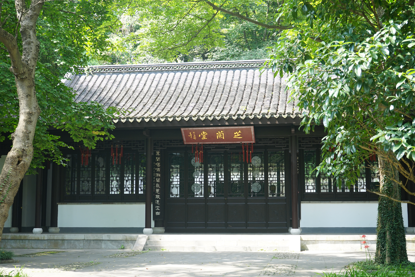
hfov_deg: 36.9
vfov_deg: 25.1
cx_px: 208
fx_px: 622
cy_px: 138
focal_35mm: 54
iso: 320
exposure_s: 1/60
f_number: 6.3
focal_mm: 54
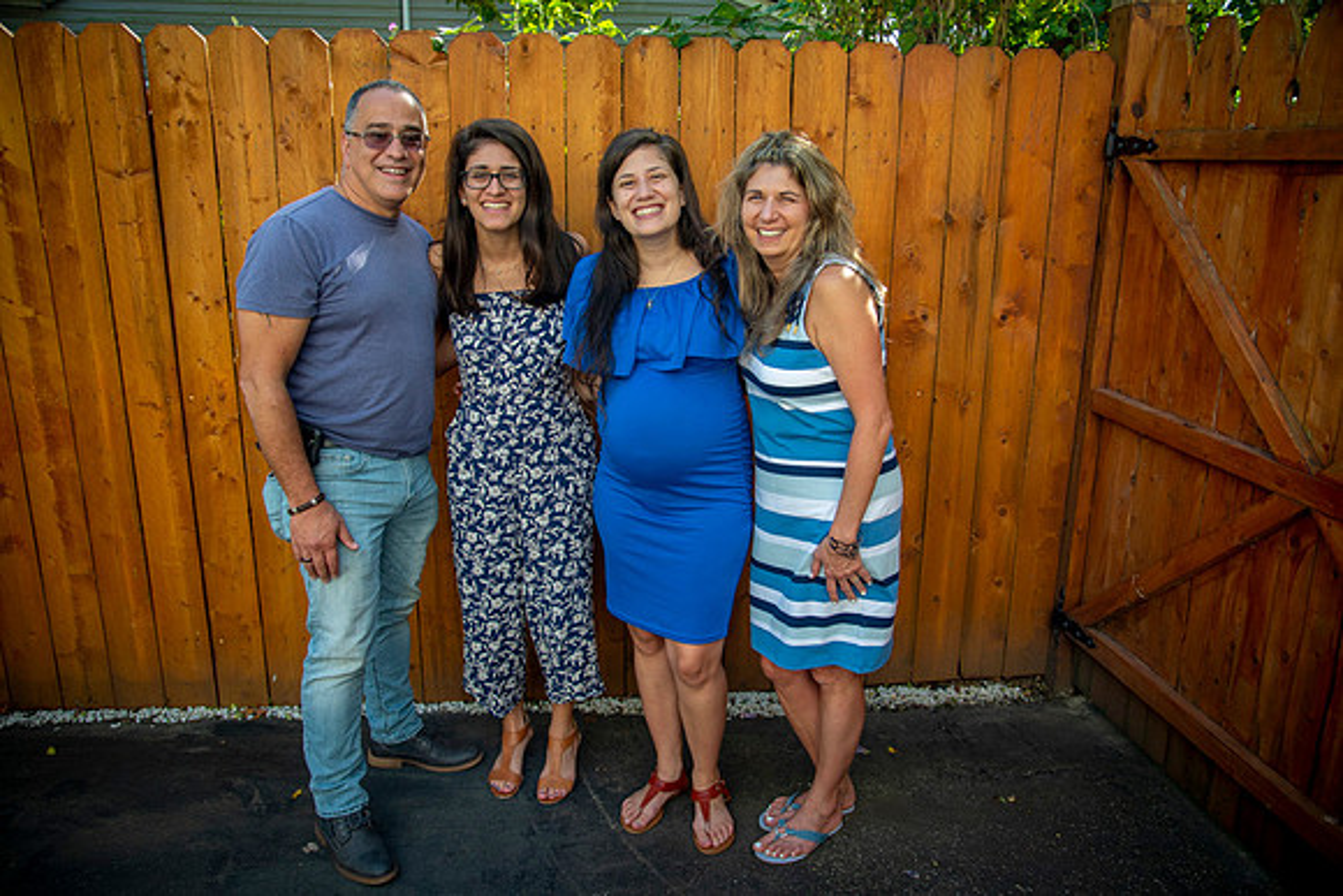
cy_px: 448
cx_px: 672
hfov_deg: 67.4
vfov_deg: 48.0
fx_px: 1007
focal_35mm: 27
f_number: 4
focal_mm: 27
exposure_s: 1/320
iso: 125
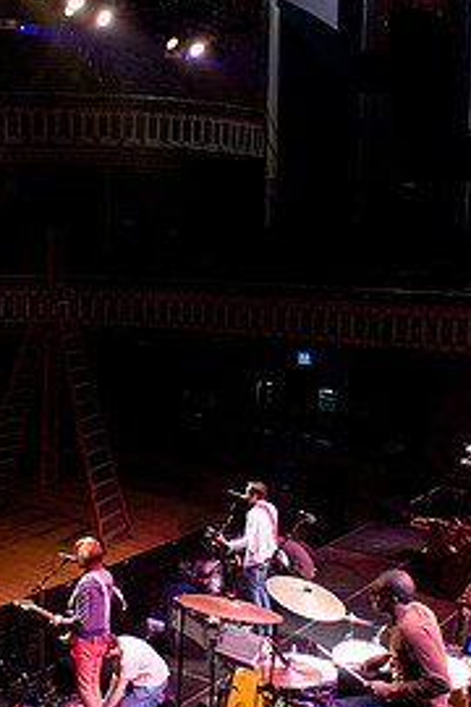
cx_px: 111
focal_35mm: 50
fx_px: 981
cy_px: 372
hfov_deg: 26.6
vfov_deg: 39.6
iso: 640
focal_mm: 20
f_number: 3.5
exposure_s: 1/200
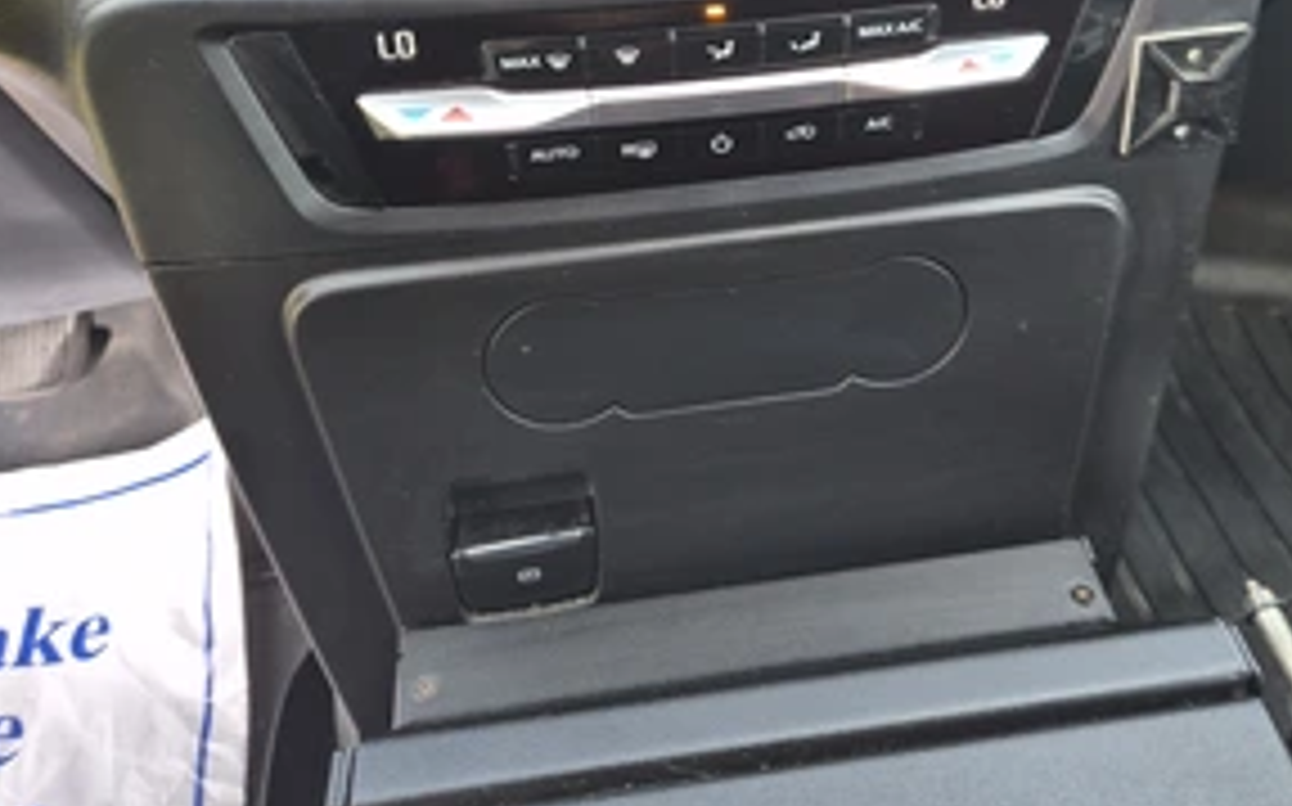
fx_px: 1196
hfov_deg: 56.5
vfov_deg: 36.0
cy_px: 167
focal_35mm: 34
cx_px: 743
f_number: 1.8
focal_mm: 5.4
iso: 50
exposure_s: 1/61
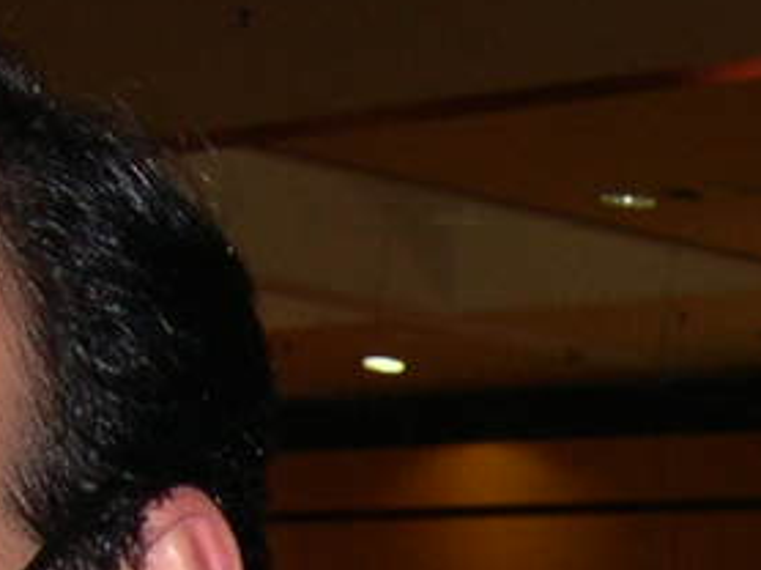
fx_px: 4810
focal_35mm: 219
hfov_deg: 9.0
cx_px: 660
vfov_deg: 6.7
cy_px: 882
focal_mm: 8
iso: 100
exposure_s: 1/60
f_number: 2.8
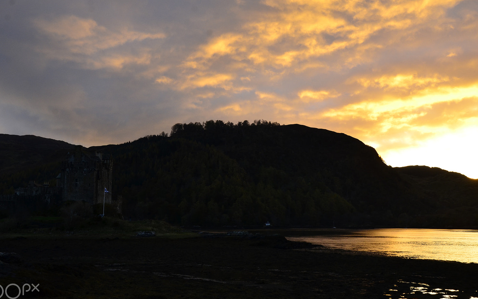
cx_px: 226
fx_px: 586
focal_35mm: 45
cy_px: 156
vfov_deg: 28.6
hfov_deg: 44.3
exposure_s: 1/60
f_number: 10
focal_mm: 26
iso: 400
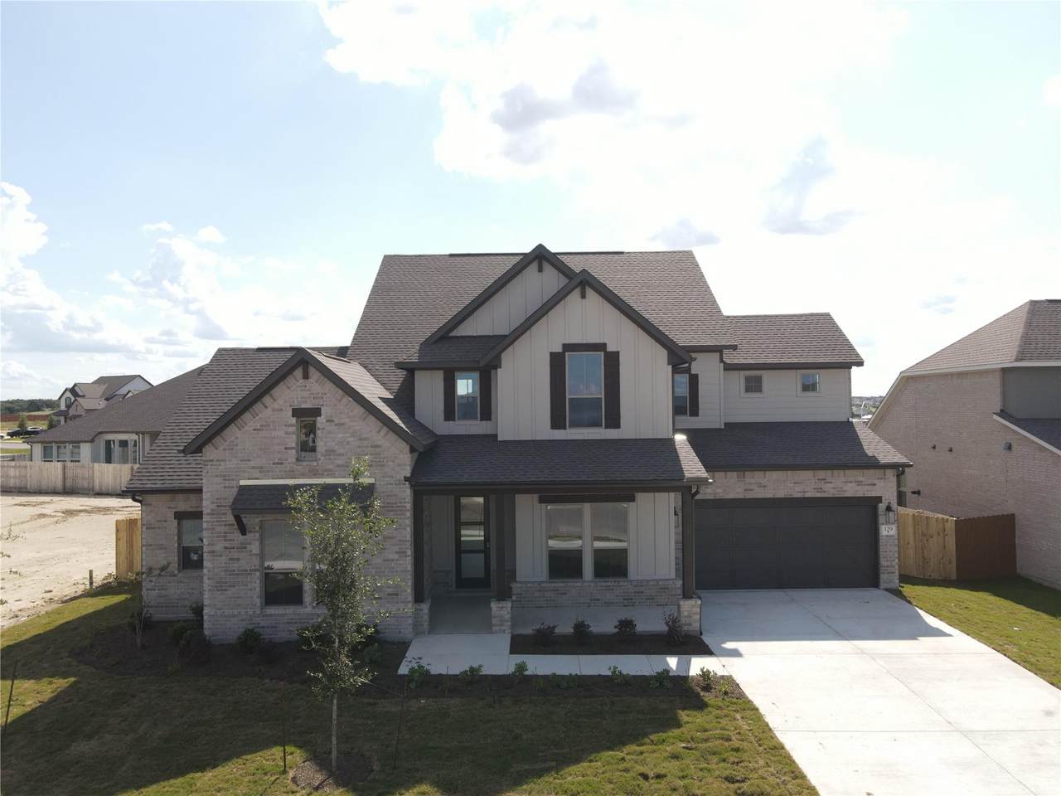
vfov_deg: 56.8
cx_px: 530
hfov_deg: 71.6
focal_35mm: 24
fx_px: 736
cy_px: 398
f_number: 2.8
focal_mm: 4.5
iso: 100
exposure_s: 1/500
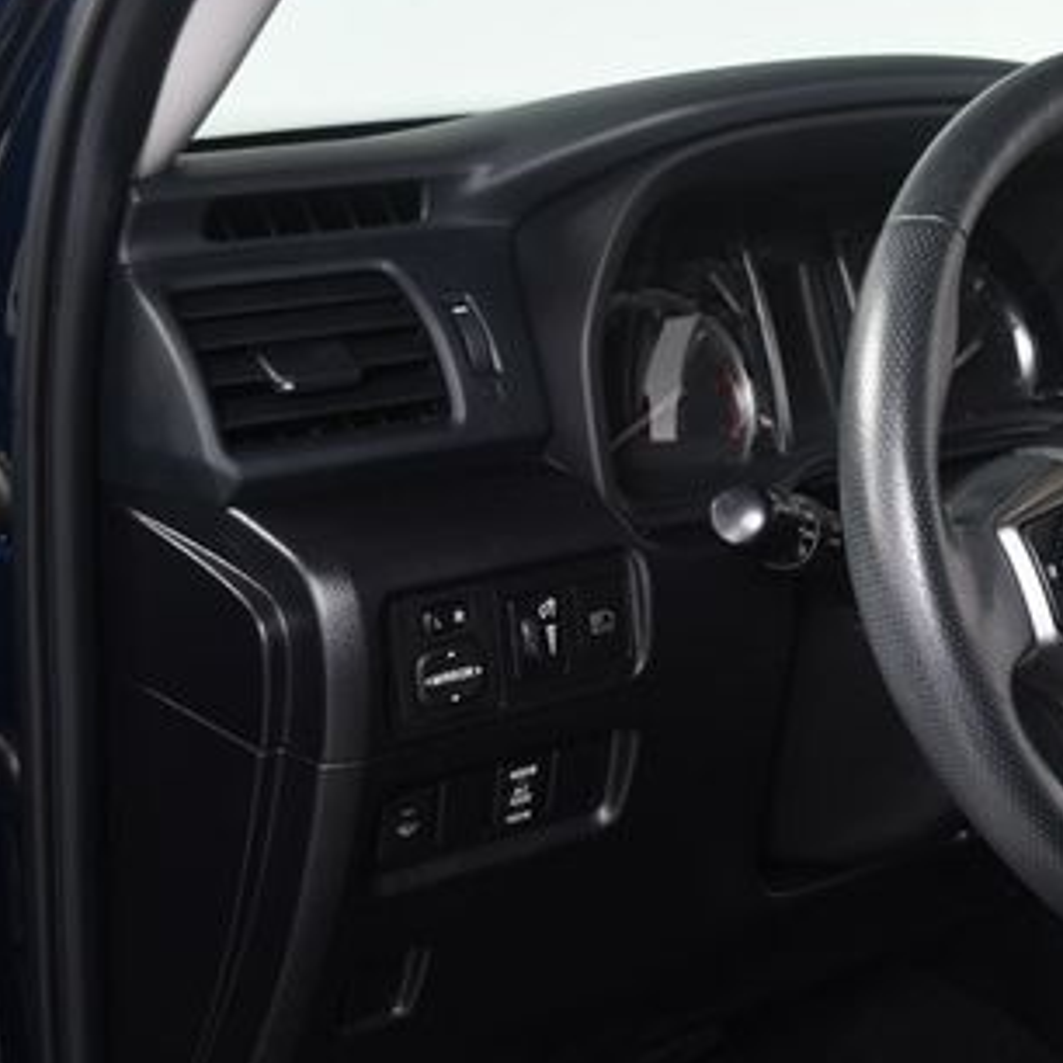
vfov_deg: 26.9
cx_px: 1105
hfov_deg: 25.3
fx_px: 2224
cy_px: 525
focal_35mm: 64
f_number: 3.8
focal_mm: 24
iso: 100
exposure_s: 1/160
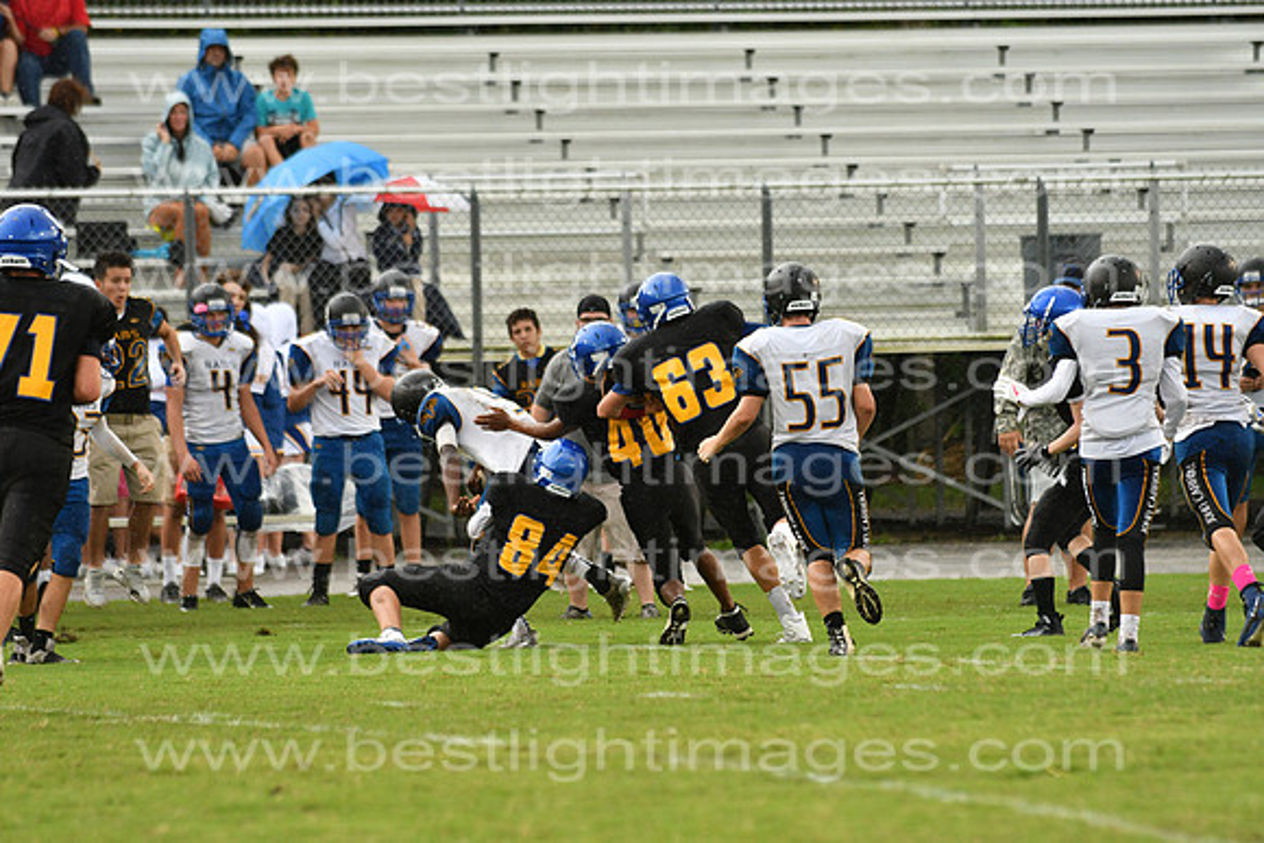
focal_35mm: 210
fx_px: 7375
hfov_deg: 9.8
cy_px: 422
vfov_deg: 6.5
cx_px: 632
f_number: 3.5
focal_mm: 140
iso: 1000
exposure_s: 1/1000
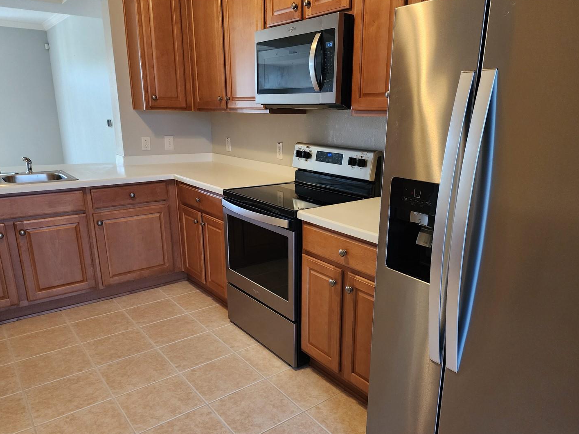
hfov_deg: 67.2
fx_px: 435
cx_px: 313
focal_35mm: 26
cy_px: 239
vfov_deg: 53.0
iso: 400
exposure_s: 1/120
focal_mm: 6.4
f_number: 1.8
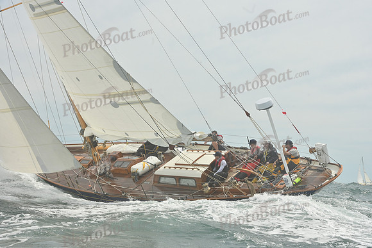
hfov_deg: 28.8
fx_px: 723
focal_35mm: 70
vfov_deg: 19.5
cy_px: 124
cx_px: 186
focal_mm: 70
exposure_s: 1/1250
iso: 320
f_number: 10
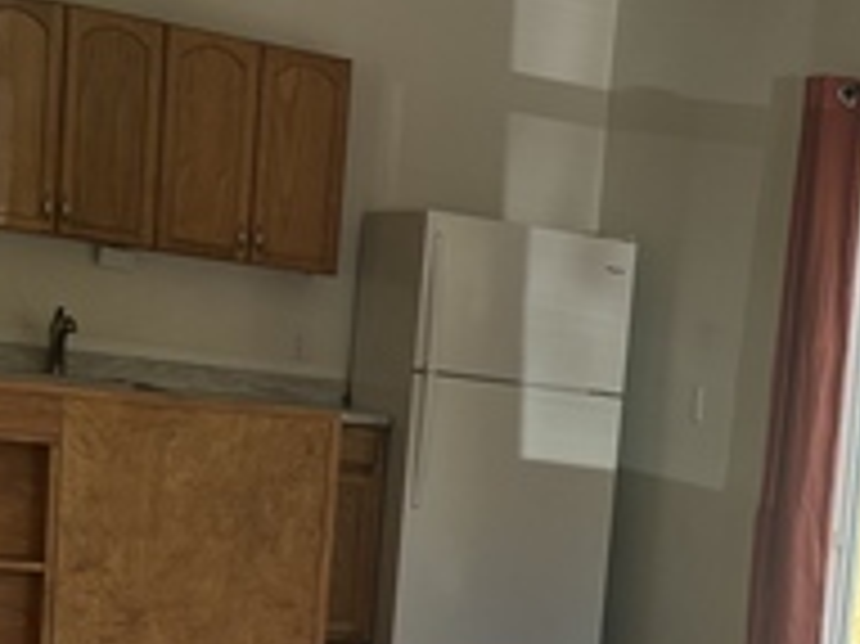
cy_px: 752
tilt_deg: -8.5
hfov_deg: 19.6
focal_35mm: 91
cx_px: 1164
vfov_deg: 15.7
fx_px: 2259
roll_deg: -7.2
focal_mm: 5.96
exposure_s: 1/151
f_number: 1.6
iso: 50
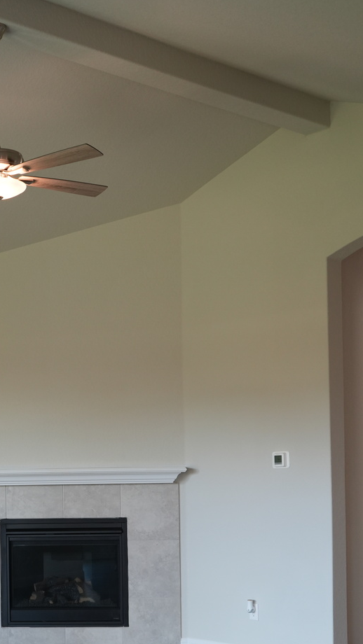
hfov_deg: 20.0
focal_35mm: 59
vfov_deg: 34.8
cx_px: 43
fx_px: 1009
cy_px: 475
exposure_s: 1/160
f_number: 4
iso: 800
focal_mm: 32
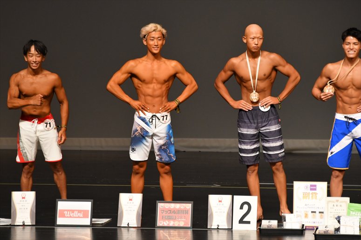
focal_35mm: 315
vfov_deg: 4.4
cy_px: 120
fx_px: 3157
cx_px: 180
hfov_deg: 6.5
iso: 2000
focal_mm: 210
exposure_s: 1/400
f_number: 5.6
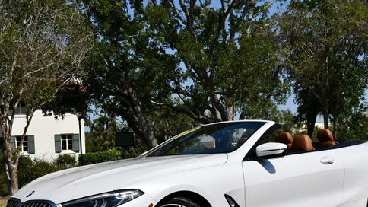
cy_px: 161
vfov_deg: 19.5
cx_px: 195
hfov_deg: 34.4
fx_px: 595
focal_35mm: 61
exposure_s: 1/400
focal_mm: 22
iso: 100
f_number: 10
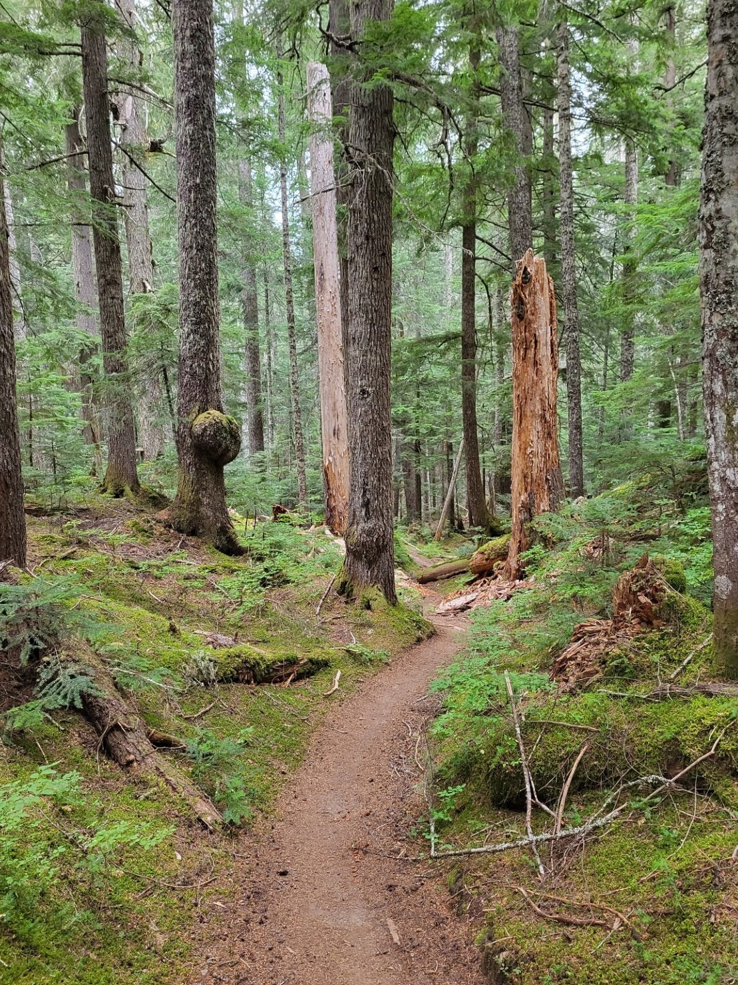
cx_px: 375
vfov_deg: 65.3
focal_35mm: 27
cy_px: 490
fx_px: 768
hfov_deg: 51.3
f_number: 1.8
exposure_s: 1/100
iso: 320
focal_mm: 5.4
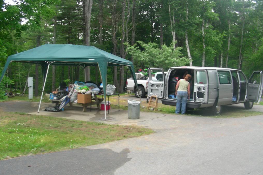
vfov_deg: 33.4
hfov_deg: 48.5
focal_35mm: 40
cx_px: 133
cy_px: 87
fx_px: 292
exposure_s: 1/79.6
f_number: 3.5
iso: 50
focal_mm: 6.3
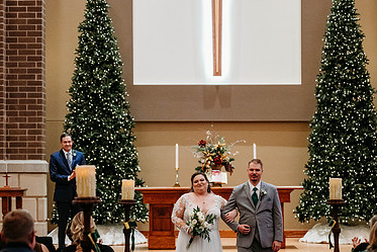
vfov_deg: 12.3
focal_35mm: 111
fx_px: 1163
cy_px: 178
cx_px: 215
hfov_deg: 18.4
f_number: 2.8
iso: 2000
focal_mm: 70
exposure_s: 1/250
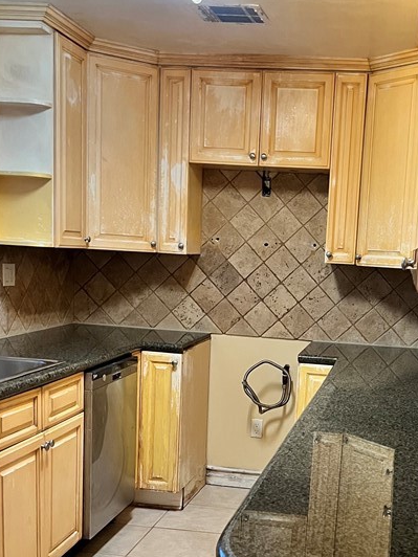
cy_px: 381
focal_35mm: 50
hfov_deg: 28.7
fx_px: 805
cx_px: 305
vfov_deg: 37.7
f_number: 1.5
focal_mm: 5.7
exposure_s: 1/60
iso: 400
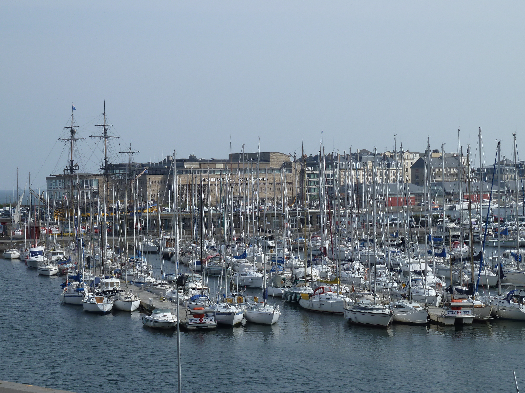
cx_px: 262
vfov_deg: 15.4
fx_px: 1456
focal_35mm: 96
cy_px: 196
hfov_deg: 20.4
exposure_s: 1/500
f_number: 5.6
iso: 80
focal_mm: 15.8
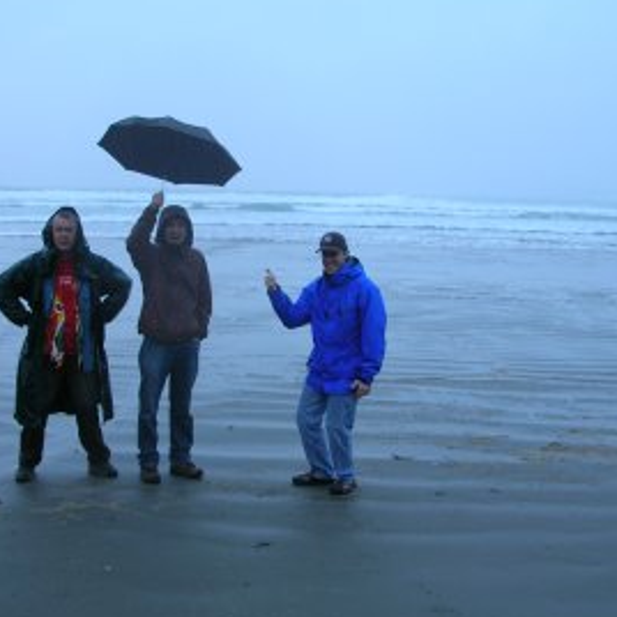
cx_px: 290
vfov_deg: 32.8
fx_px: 1049
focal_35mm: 52
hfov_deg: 32.8
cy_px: 283
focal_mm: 5.8
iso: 50
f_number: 2.8
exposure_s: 1/46.4
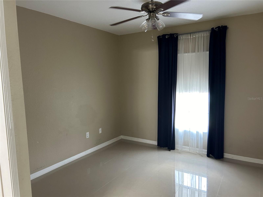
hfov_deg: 67.3
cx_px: 132
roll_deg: +1.4
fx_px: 198
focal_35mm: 26
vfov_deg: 53.1
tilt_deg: -5.1
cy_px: 98
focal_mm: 5.7
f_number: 1.5
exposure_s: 1/60
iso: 320
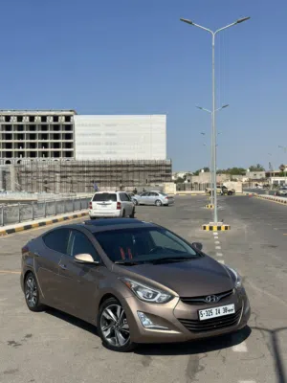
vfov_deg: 39.7
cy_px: 192
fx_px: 531
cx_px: 144
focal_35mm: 48
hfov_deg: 30.3
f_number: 1.78
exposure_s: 1/9804
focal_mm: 6.86
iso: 100
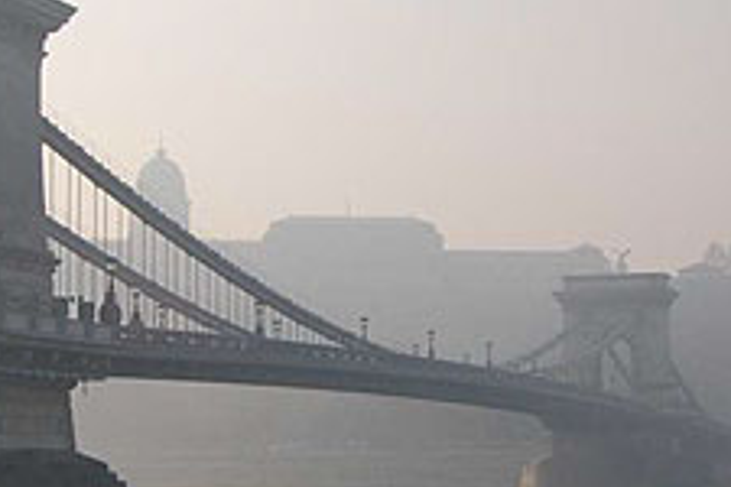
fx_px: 1827
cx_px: 348
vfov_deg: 15.1
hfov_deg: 22.6
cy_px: 352
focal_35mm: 90
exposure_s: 1/640
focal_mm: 30
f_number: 14
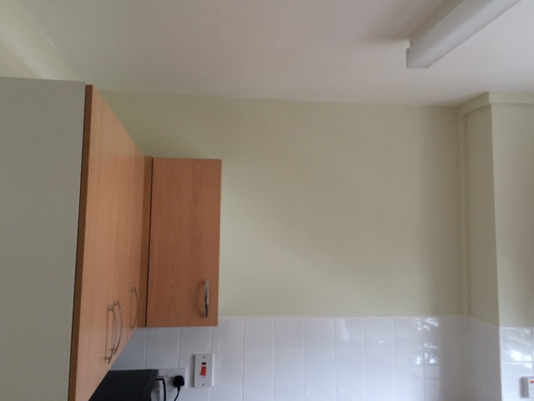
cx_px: 282
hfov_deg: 52.6
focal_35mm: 35
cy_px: 179
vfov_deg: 40.7
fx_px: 540
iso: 50
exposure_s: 1/30
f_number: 2.2
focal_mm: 4.12
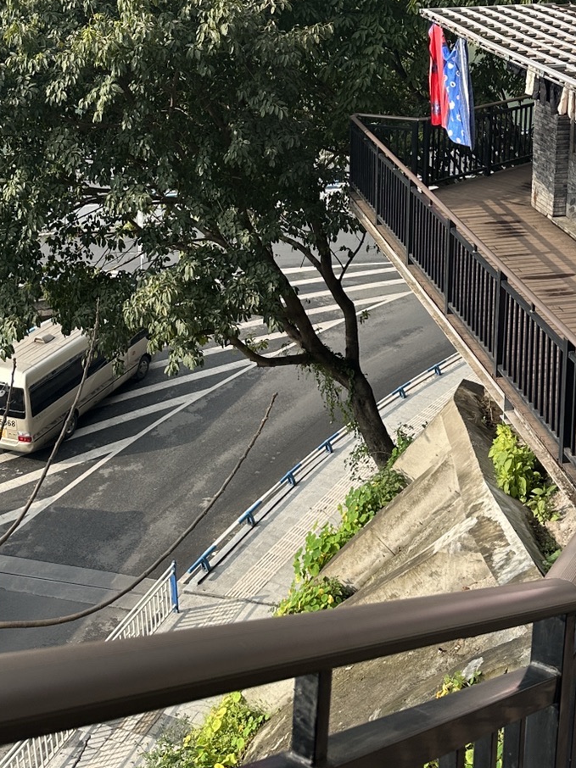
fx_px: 1176
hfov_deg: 27.5
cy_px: 138
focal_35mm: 53
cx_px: 304
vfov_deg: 34.9
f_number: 1.78
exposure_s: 1/2353
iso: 80
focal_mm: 6.86
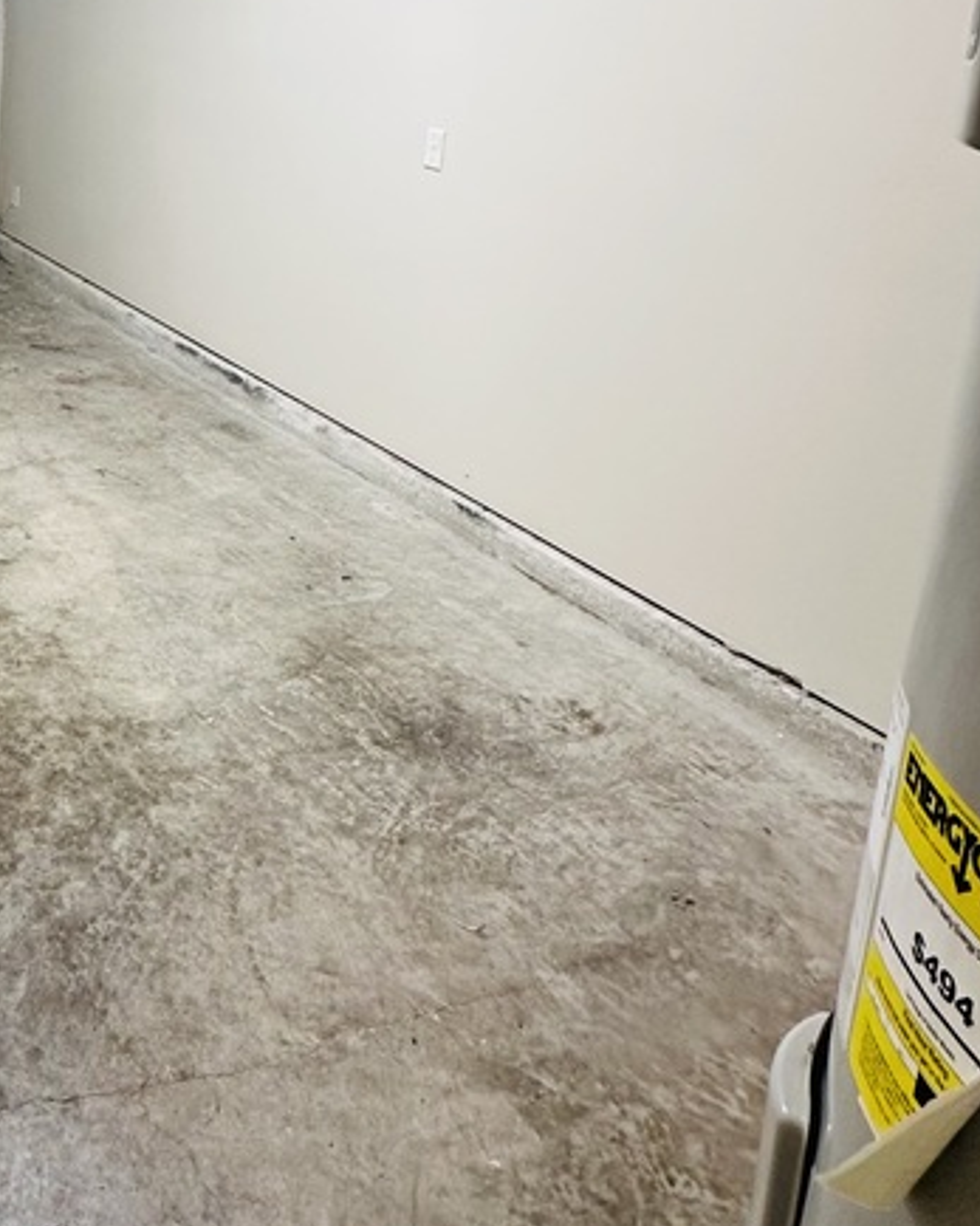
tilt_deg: -9.0
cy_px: 172
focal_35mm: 34
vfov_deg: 48.5
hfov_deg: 37.3
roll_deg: -2.9
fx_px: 1233
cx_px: -65
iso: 160
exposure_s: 1/60
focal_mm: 2.22
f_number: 2.2
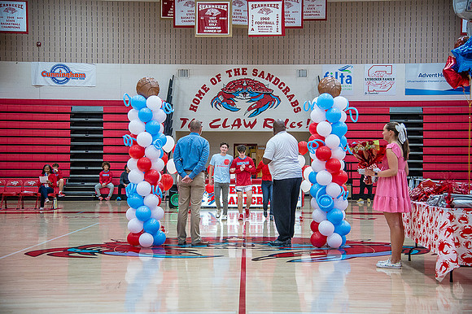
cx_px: 236
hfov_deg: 38.2
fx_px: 681
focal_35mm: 52
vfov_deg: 26.0
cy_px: 157
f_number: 4
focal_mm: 52
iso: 2000
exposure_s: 1/320
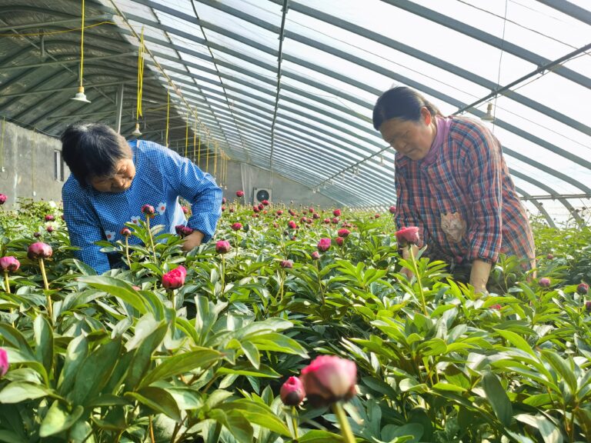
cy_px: 222
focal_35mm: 33
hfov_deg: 55.4
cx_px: 296
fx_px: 563
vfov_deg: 42.9
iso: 50
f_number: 1.9
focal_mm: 6.7
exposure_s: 1/1695
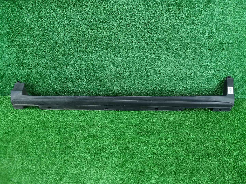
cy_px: 92
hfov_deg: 67.3
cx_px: 123
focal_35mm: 26
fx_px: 185
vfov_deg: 53.1
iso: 232
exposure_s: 1/50
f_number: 1.8
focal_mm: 5.4
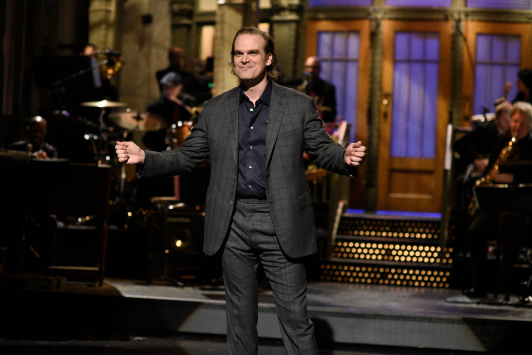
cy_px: 178
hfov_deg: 23.9
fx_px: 1256
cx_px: 266
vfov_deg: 16.1
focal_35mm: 85
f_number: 3.2
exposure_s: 1/250
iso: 3200
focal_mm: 85
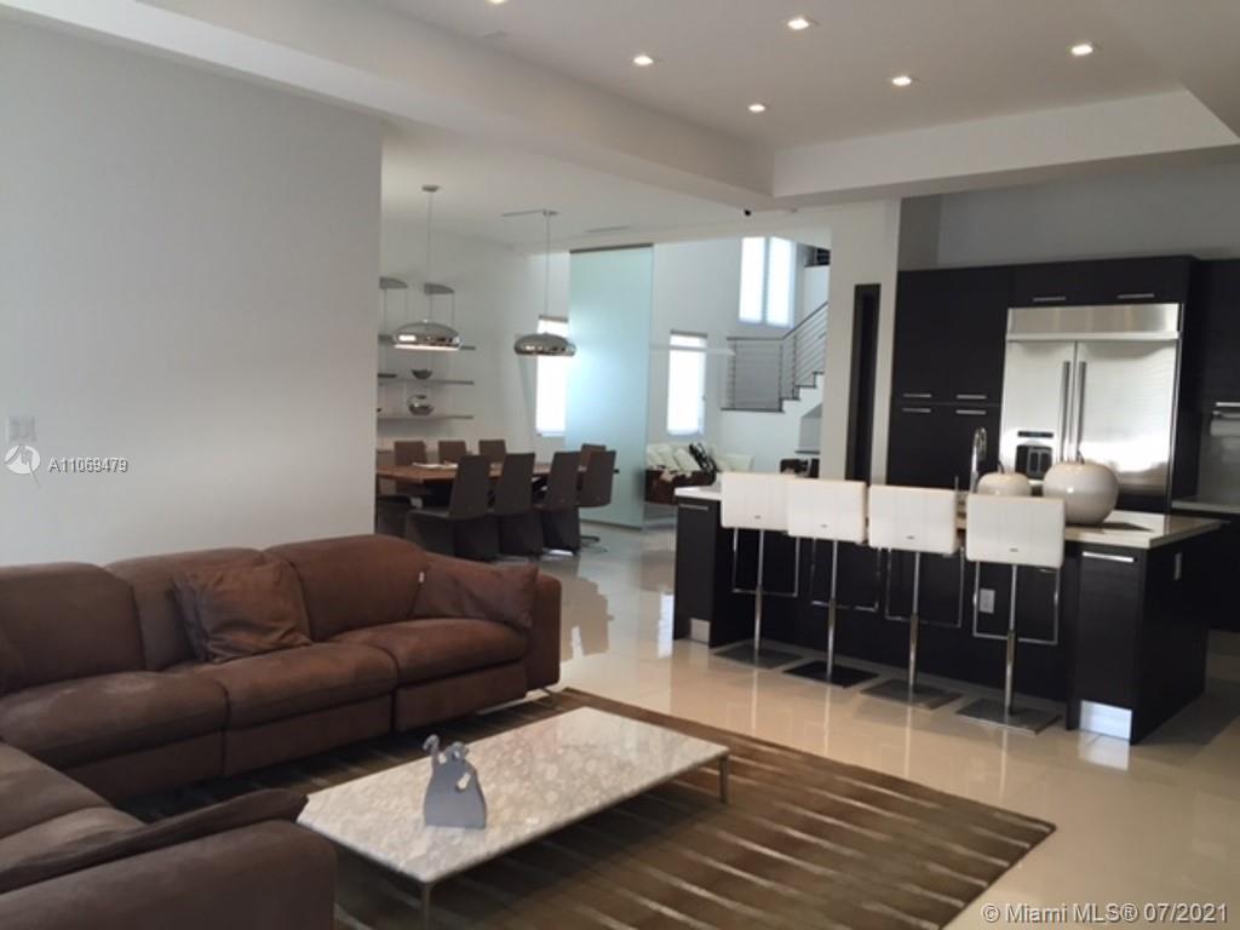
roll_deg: -2.1
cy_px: 465
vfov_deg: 48.2
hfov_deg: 61.7
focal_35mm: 29
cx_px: 620
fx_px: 1039
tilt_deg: -3.8
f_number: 2.2
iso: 64
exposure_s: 1/30
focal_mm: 4.15
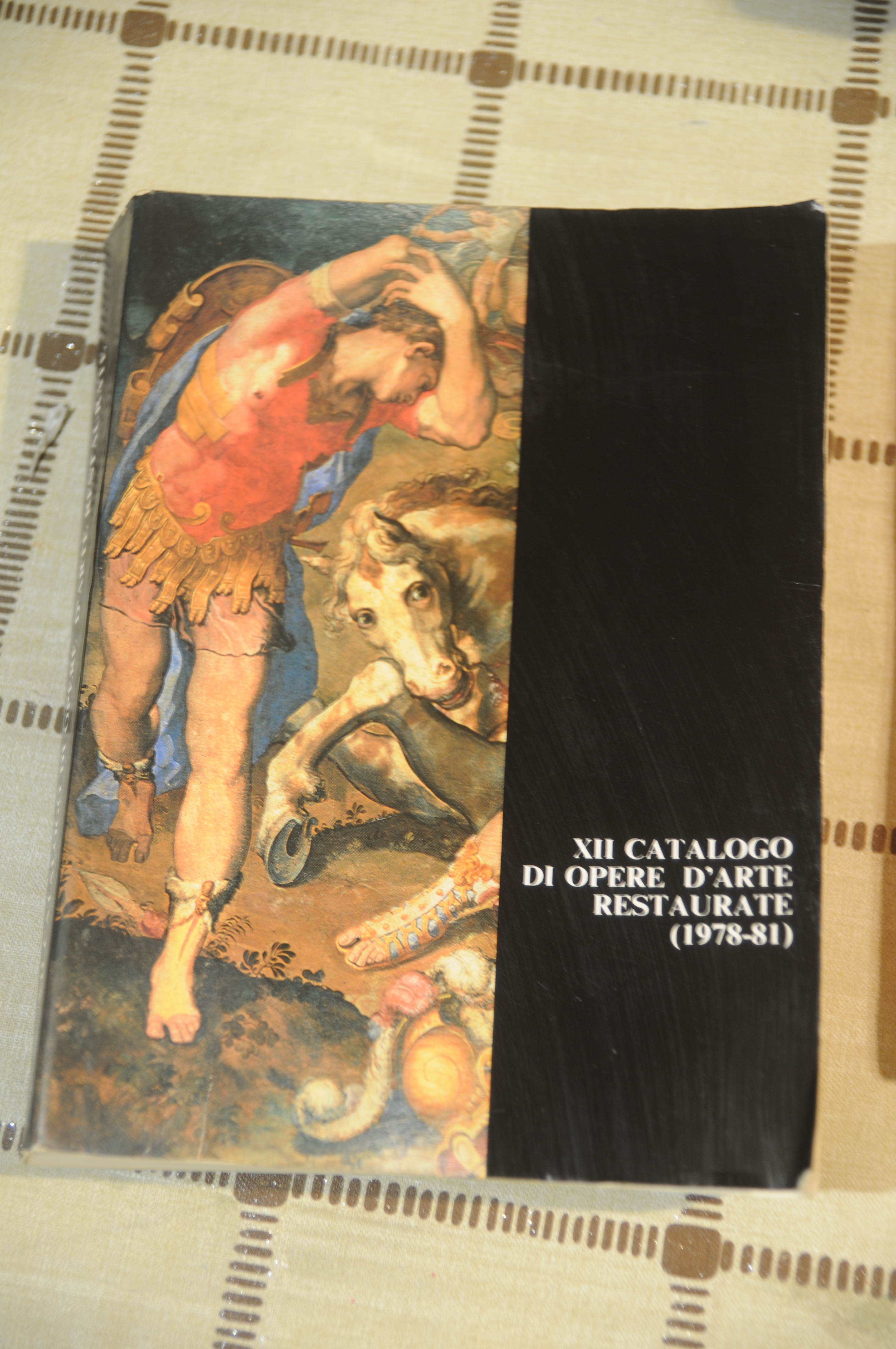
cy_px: 674
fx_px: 2246
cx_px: 448
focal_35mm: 60
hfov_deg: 22.6
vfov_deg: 33.4
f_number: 2.8
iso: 200
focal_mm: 40
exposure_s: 1/5
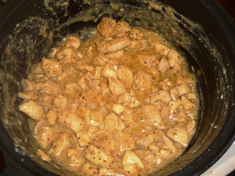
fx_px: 244
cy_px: 88
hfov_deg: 51.4
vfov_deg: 39.7
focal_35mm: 36
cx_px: 118
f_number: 3.7
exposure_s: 1/30
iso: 100
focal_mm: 6
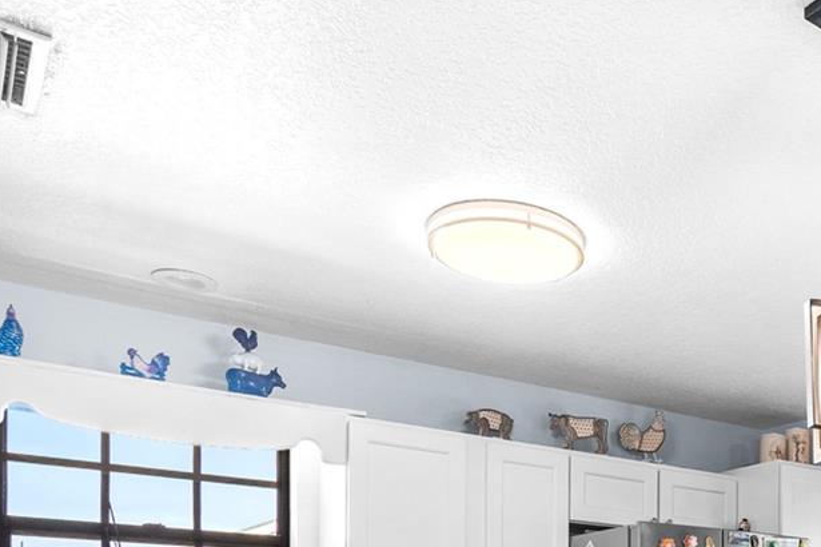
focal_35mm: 39
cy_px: 682
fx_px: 889
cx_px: 728
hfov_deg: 45.3
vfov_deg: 28.9
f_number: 7.1
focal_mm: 10
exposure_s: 1/1.25
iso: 100
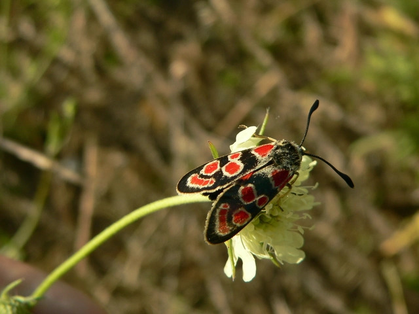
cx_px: 210
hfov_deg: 33.8
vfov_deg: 25.7
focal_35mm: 57
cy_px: 157
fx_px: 690
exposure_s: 1/500
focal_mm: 9.4
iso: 80
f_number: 4
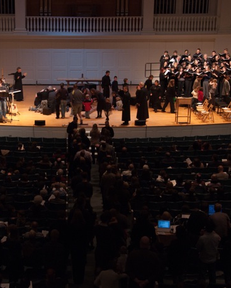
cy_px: 145
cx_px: 91
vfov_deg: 26.0
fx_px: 623
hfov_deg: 21.0
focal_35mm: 73
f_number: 5
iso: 1000
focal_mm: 34
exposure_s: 1/25
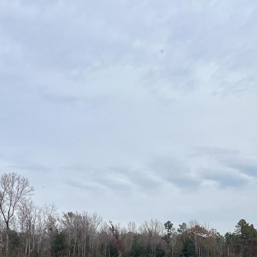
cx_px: 197
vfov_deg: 27.8
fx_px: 496
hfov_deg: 28.6
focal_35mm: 59
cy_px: 239
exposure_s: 1/4149
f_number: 1.6
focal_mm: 5.1
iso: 50
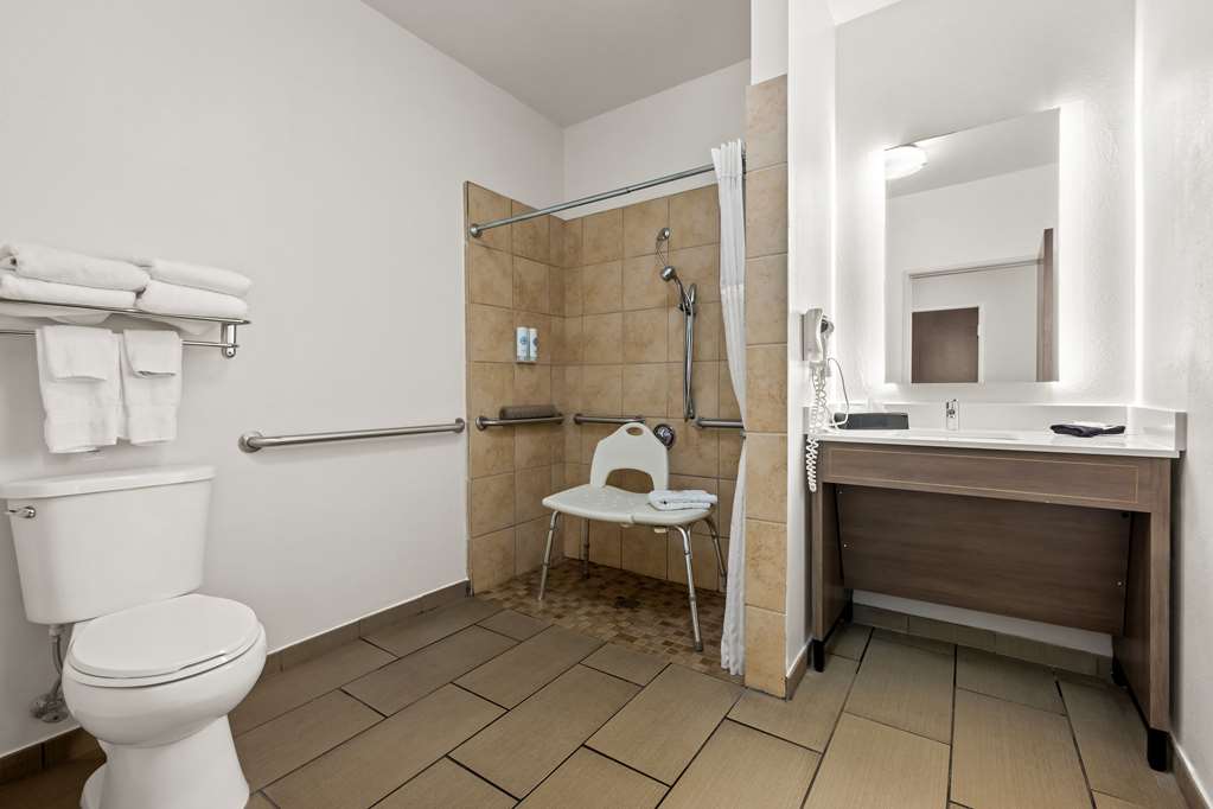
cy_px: 404
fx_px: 472
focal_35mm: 14
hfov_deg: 104.3
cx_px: 606
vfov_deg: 81.2
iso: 250
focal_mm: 14
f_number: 8
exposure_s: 1.6
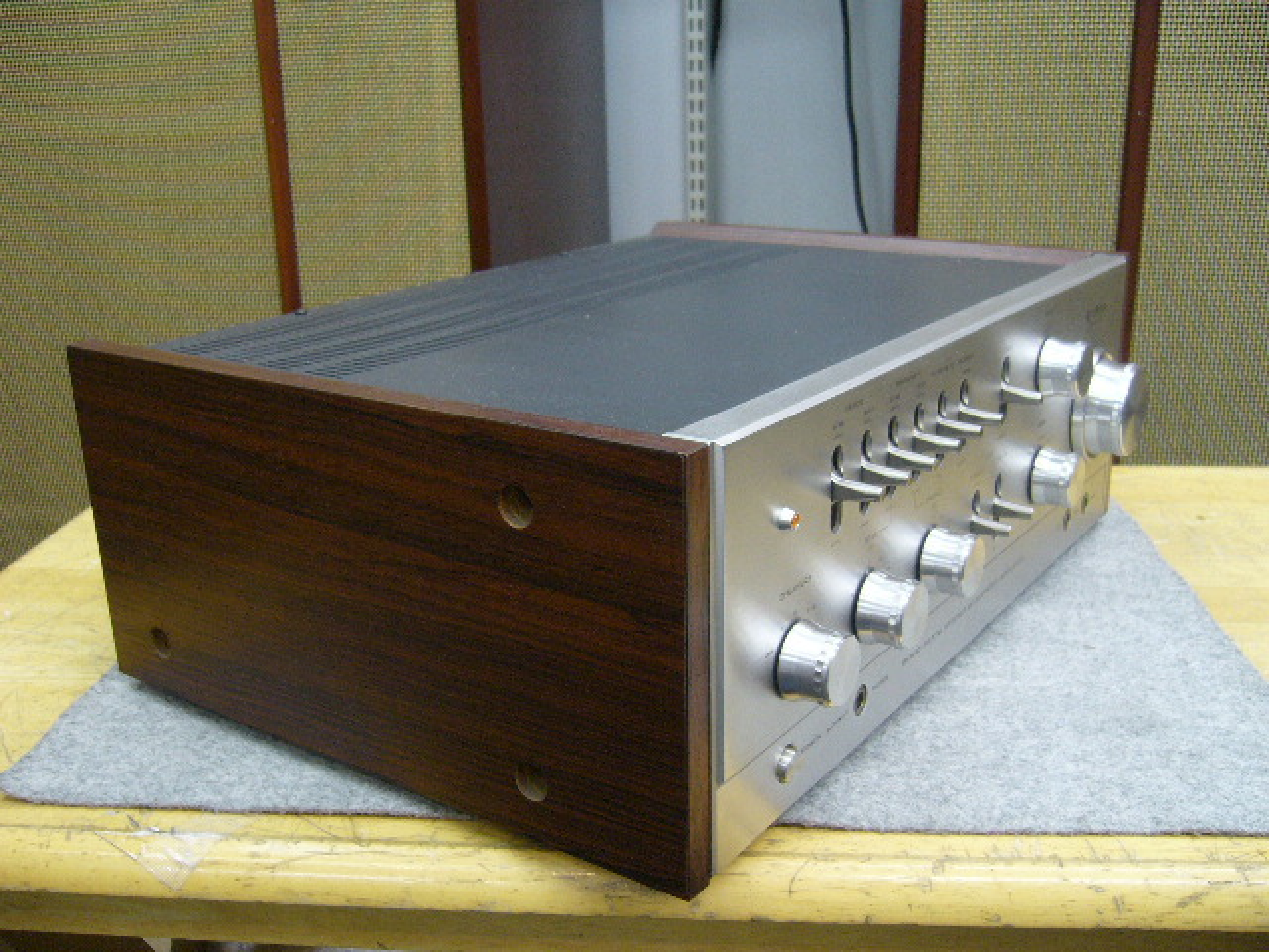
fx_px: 1283
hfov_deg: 52.6
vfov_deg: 40.7
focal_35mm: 35
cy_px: 476
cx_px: 634
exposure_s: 1/13
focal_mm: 5.8
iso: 125
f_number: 2.8
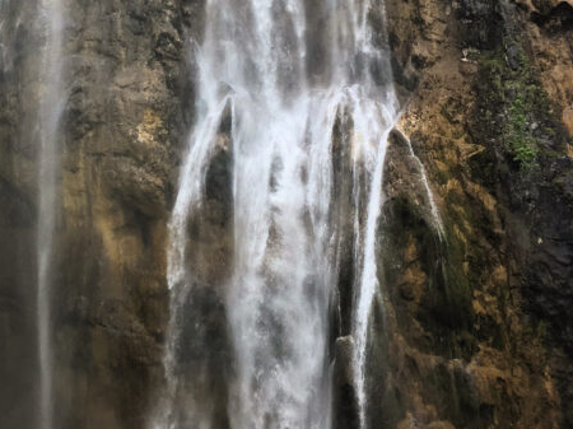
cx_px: 164
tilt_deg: +12.8
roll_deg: +3.6
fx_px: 1092
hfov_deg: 29.1
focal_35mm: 66
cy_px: 102
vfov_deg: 22.0
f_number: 2.2
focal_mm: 4.15
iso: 25
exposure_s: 1/434
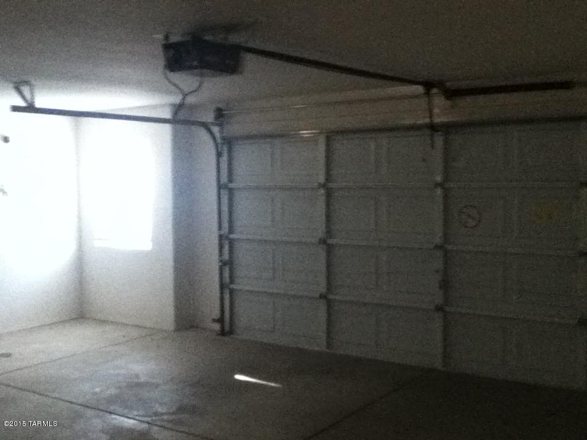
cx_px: 294
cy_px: 220
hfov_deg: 56.8
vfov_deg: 44.2
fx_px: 543
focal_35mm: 32
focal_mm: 3.85
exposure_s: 1/15
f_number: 2.4
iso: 800
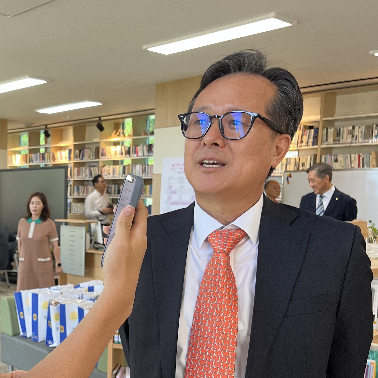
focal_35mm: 46
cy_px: 260
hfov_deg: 34.7
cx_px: 38
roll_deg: -0.8
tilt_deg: -7.1
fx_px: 568
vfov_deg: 36.3
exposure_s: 1/120
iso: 125
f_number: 1.6
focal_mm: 5.1
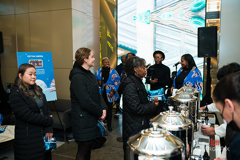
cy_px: 80
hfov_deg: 55.8
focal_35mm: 34
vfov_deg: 38.8
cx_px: 120
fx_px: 227
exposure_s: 1/200
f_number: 4
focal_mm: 34
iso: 400
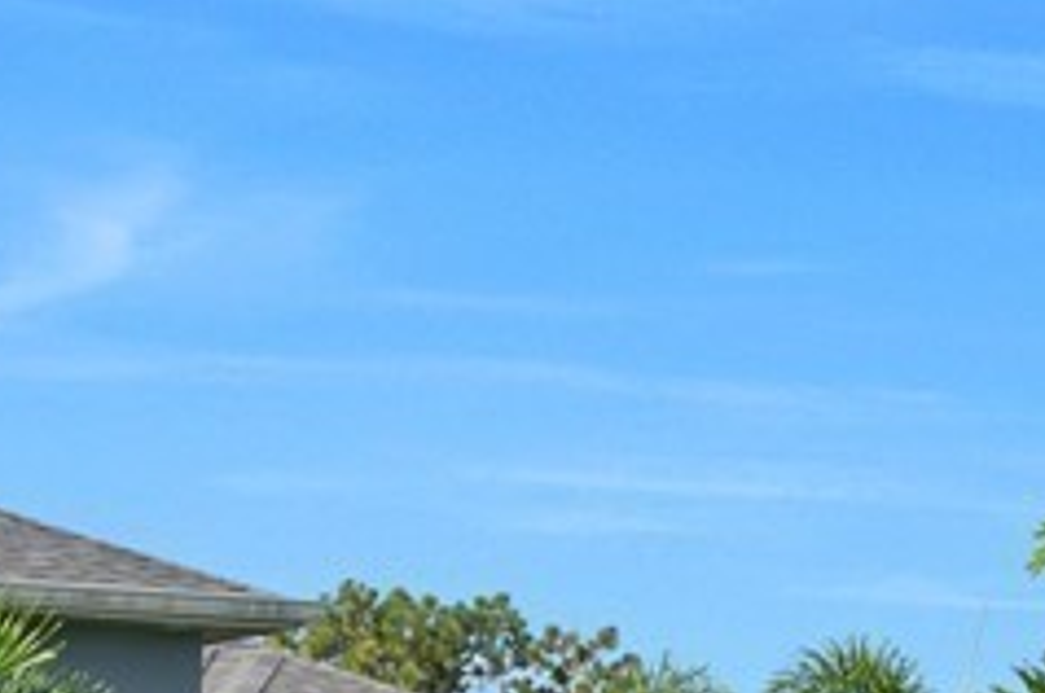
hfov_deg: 14.2
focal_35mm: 137
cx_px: -424
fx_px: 3971
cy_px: 739
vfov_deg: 9.9
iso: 100
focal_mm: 20
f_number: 8
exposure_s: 1/320
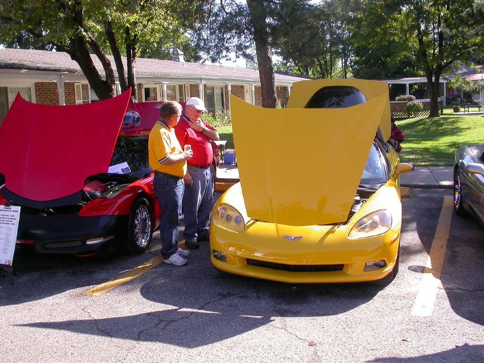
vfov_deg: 37.7
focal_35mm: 38
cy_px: 182
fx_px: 531
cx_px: 242
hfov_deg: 49.0
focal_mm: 7.85
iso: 100
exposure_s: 1/145
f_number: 5.3
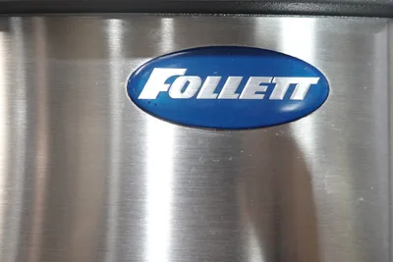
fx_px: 393
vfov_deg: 36.9
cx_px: 196
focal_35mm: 36
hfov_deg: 53.1
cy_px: 131
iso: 1250
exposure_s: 1/40
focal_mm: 13.29
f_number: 3.5
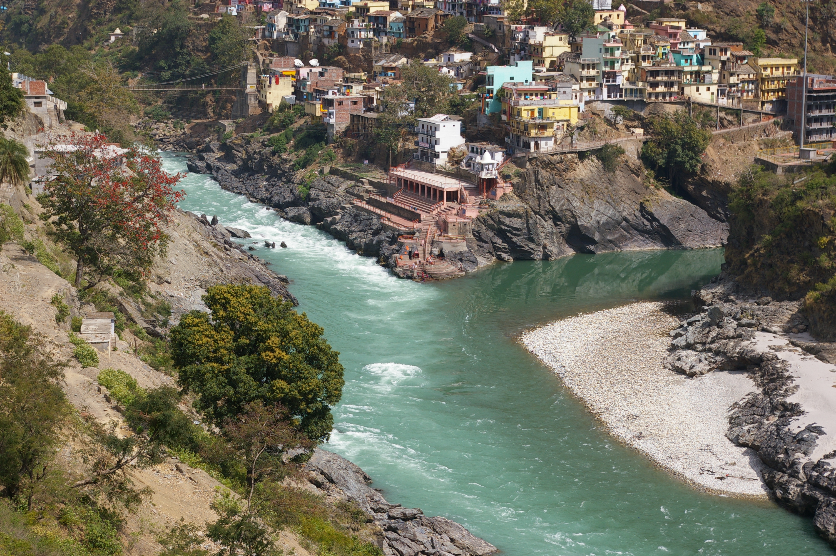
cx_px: 418
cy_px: 278
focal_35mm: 82
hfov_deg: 24.6
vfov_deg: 16.5
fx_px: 1914
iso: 200
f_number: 11
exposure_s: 1/350
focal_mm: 55
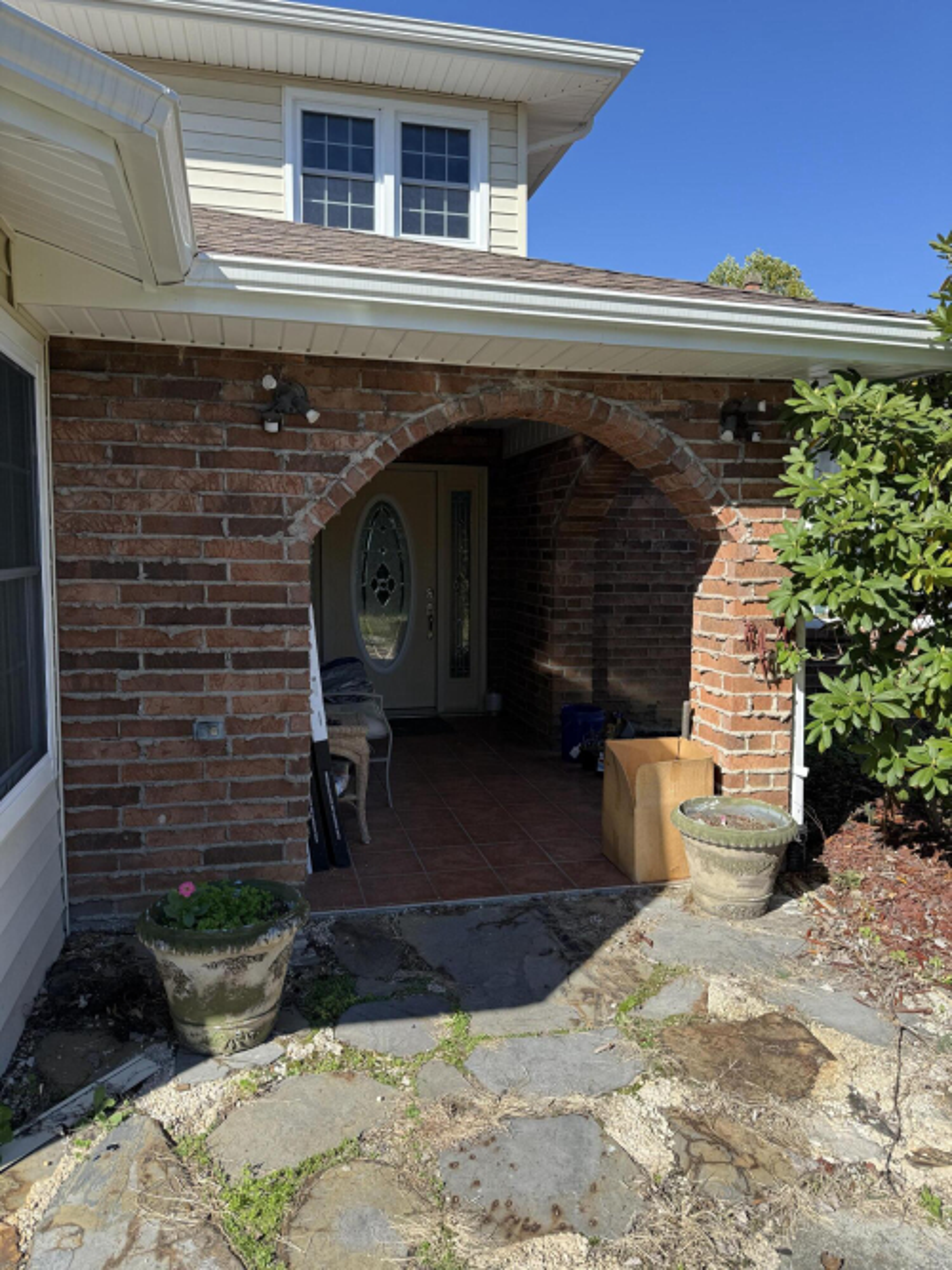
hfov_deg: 56.8
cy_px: 635
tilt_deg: -5.6
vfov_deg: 71.6
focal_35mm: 24
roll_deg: -2.0
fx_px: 880
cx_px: 476
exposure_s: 1/2053
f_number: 1.78
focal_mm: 6.76
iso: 80
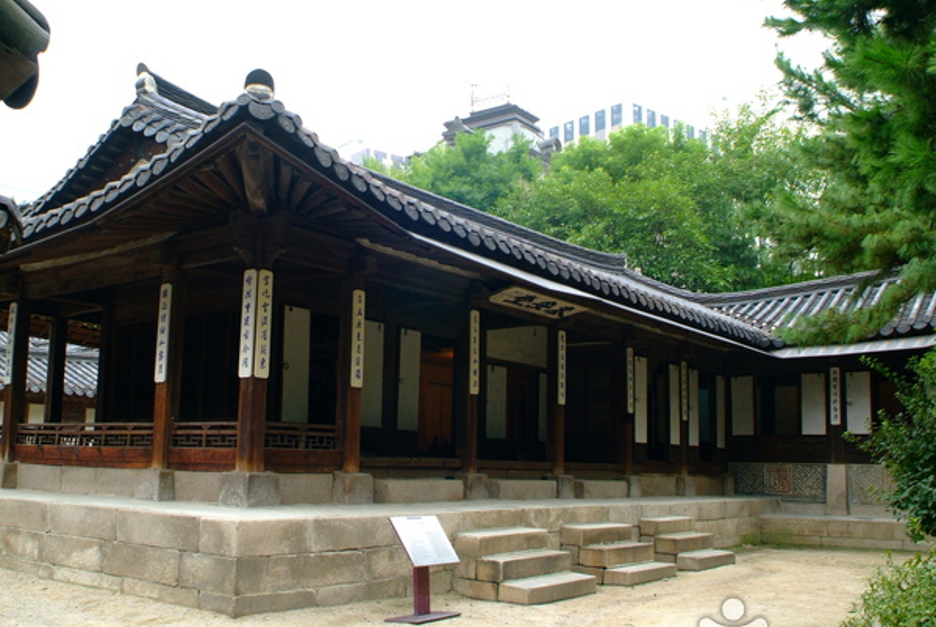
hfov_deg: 54.2
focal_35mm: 35
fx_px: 911
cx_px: 410
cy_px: 333
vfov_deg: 37.9
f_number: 6.7
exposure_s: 1/60
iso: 400
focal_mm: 20
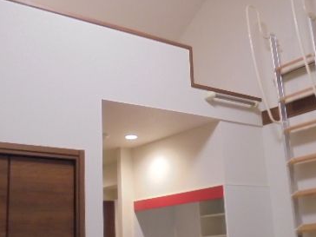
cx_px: 166
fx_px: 466
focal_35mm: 51
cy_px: 109
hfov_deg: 37.5
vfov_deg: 28.5
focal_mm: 5.3
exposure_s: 1/30
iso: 320
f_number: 3.7
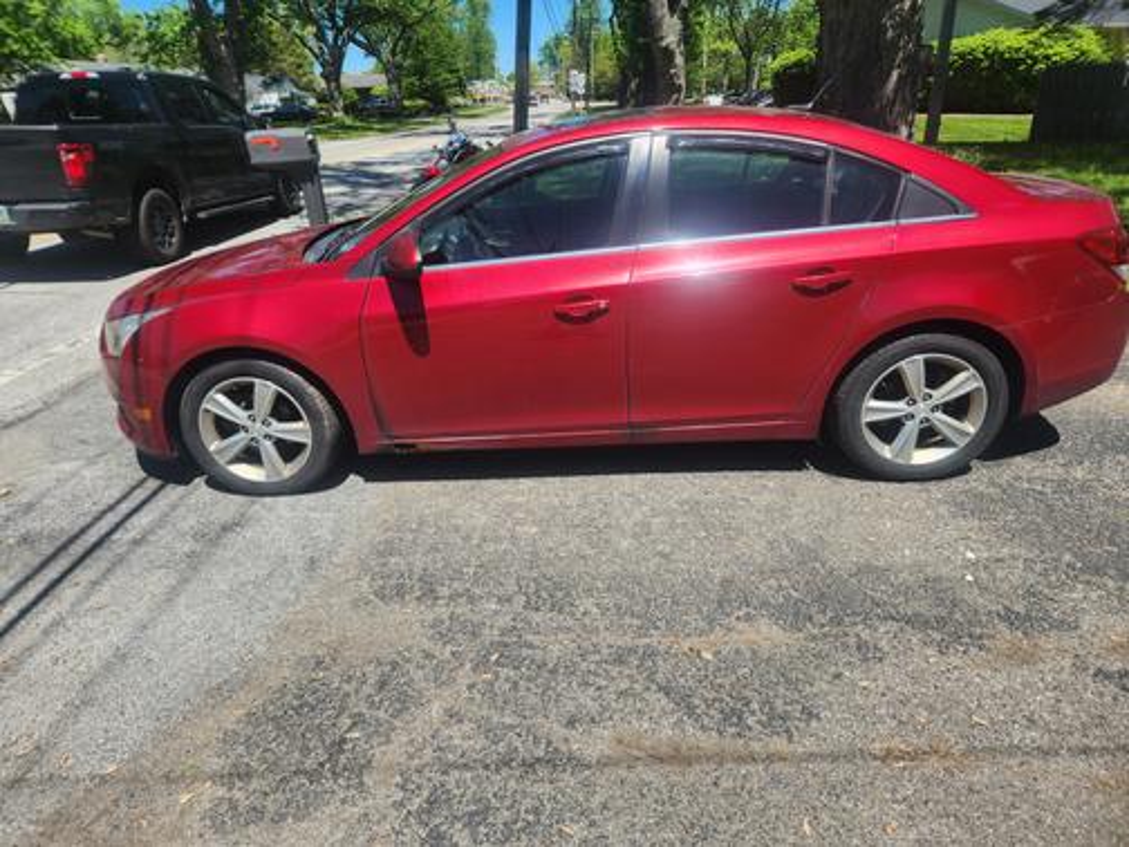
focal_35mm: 23
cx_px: 564
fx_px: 750
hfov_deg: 73.9
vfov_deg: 58.9
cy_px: 424
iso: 20
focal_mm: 5.4
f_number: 1.8
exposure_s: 1/1232
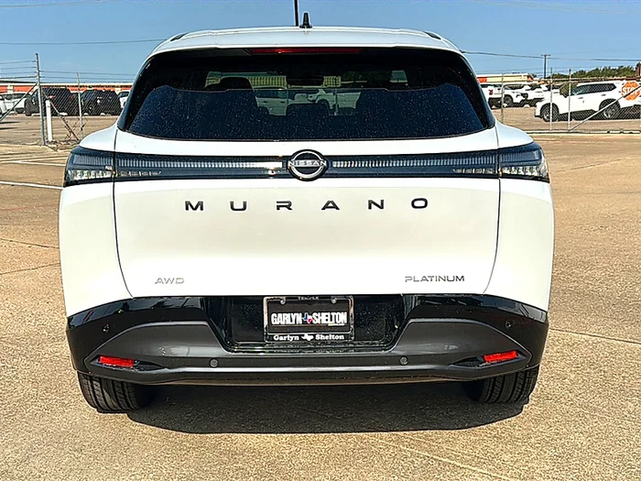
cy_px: 240
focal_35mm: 39
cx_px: 320
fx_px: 722
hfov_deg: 47.9
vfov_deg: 36.8
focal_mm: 6.86
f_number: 1.78
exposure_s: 1/10989
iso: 80
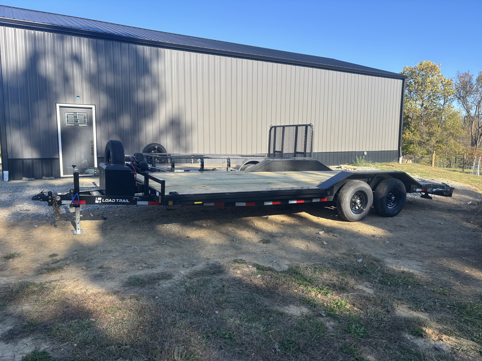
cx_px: 241
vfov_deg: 53.1
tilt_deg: -7.6
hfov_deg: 67.3
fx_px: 362
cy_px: 180
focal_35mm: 26
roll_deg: -1.3
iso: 50
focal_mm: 5.96
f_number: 1.6
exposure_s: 1/1295
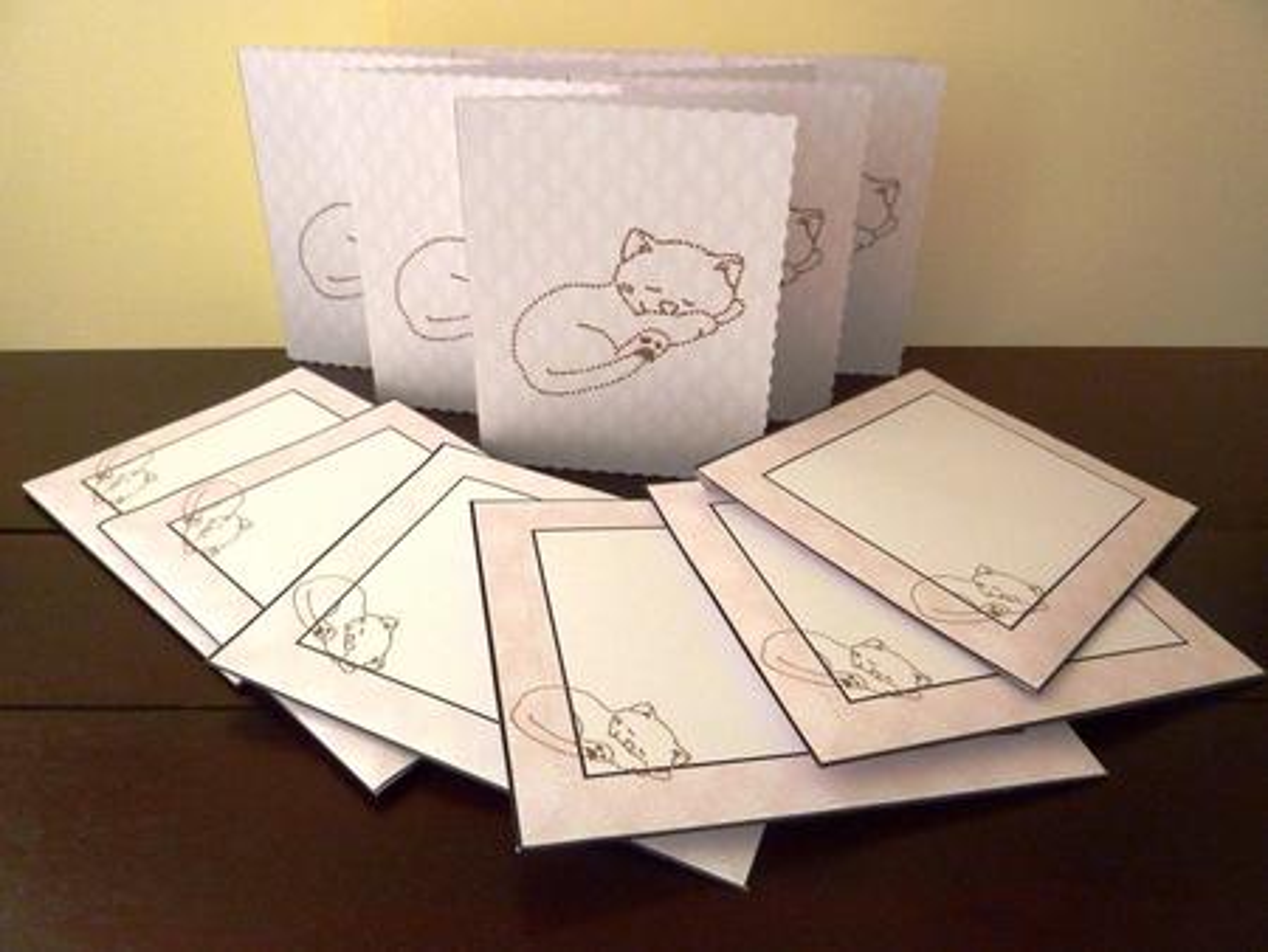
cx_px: 634
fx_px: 916
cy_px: 476
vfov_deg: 54.9
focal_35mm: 25
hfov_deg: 69.4
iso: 400
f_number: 3.3
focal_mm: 4.1
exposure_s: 1/10
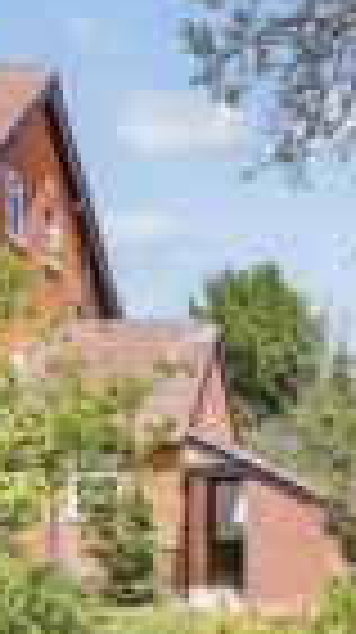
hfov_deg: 19.0
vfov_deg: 37.7
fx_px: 892
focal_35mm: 53
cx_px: 577
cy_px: 515
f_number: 8
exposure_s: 1/250
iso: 160
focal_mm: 10
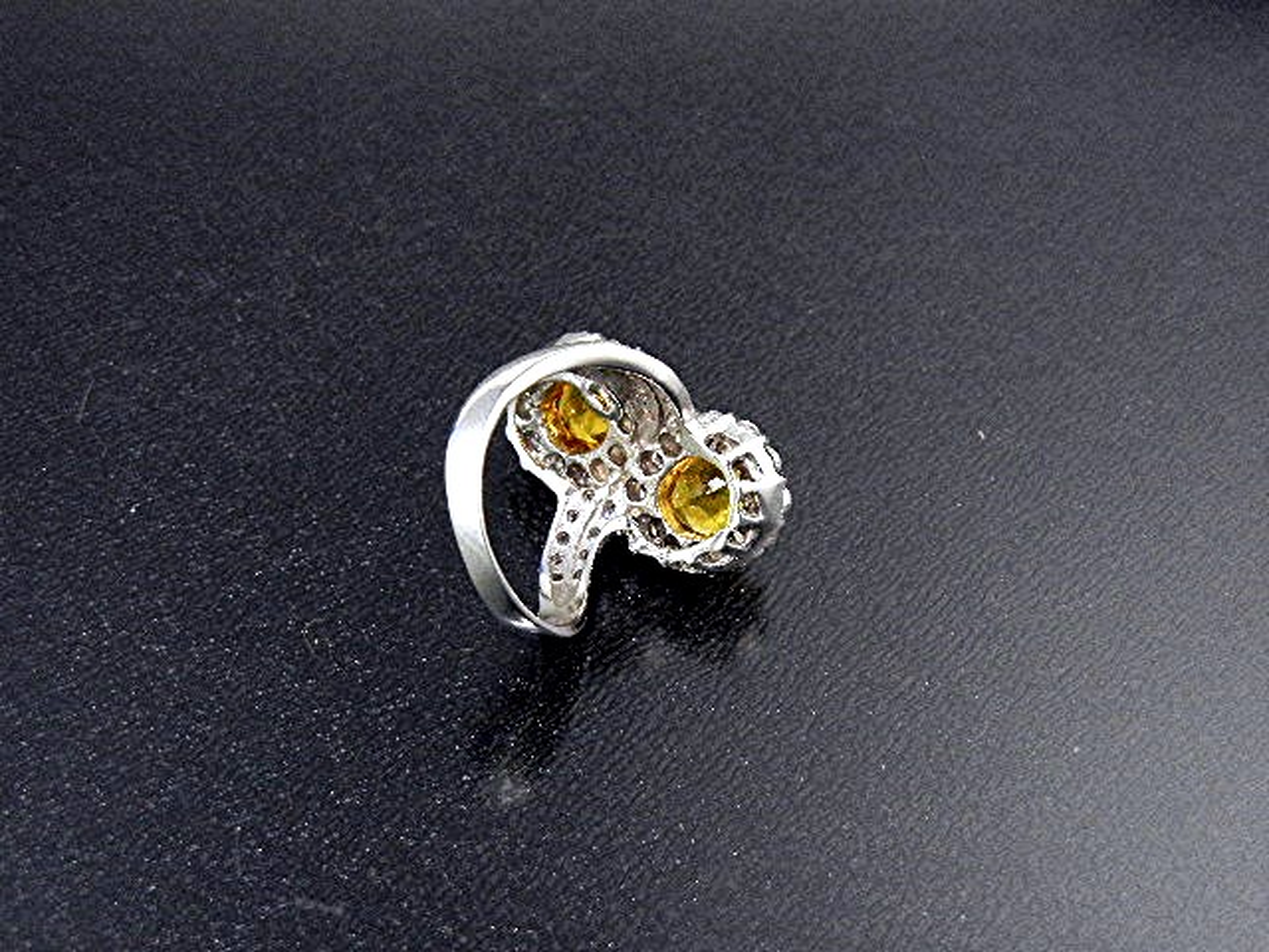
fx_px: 2163
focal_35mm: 59
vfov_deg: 24.8
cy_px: 476
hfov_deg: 32.7
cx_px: 634
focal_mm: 10.6
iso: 800
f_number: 8
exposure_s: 1/30
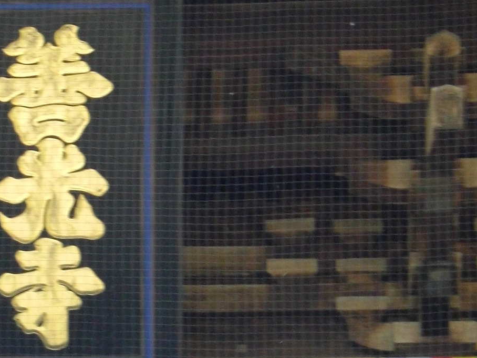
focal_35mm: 257
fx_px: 3541
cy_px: 336
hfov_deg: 7.7
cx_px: 32
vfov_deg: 5.8
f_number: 4.3
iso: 200
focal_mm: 18.9
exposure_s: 1/200
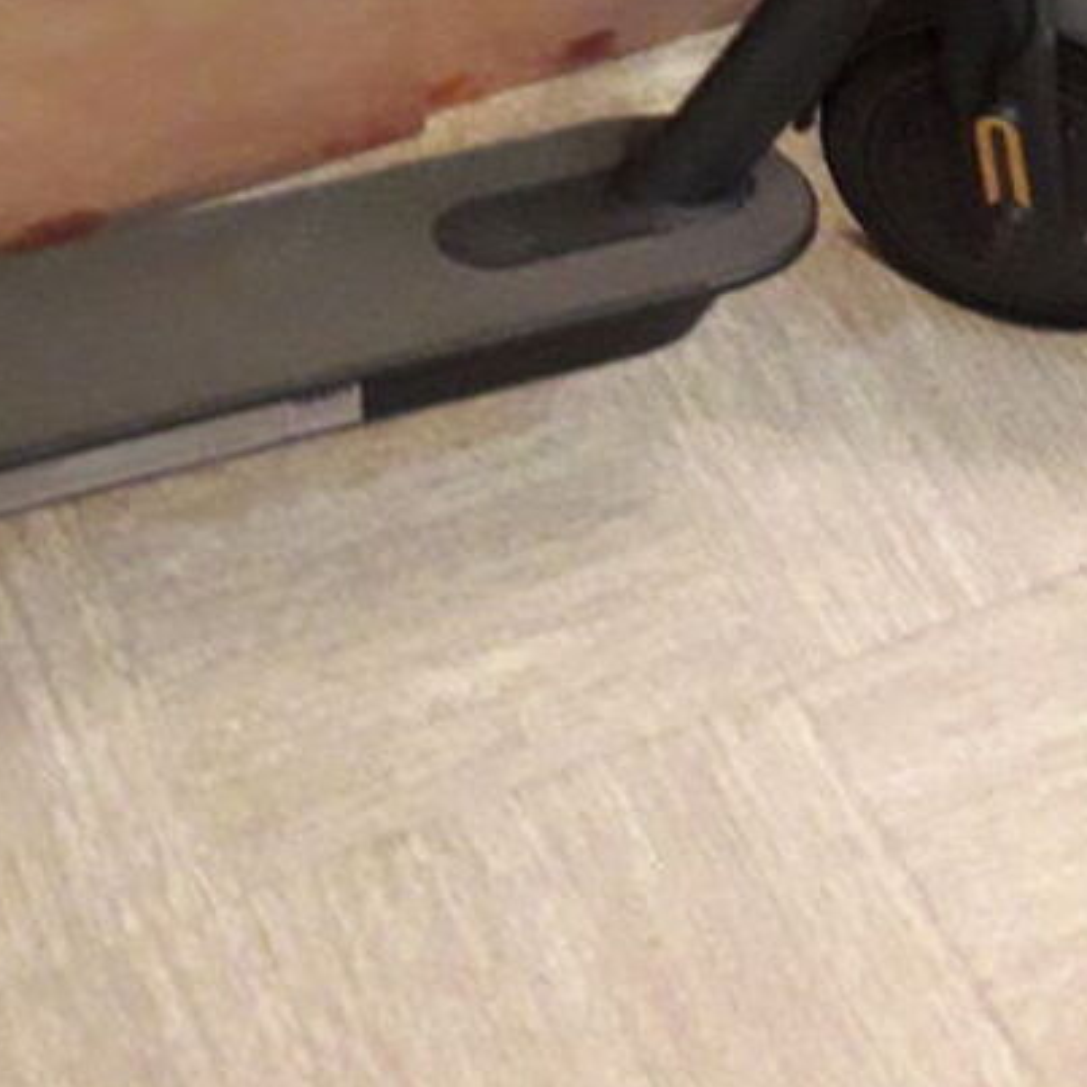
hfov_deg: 21.4
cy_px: -411
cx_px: 97
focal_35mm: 79
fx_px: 2807
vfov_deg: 19.8
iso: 400
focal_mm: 3.6
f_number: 1.9
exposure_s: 1/20
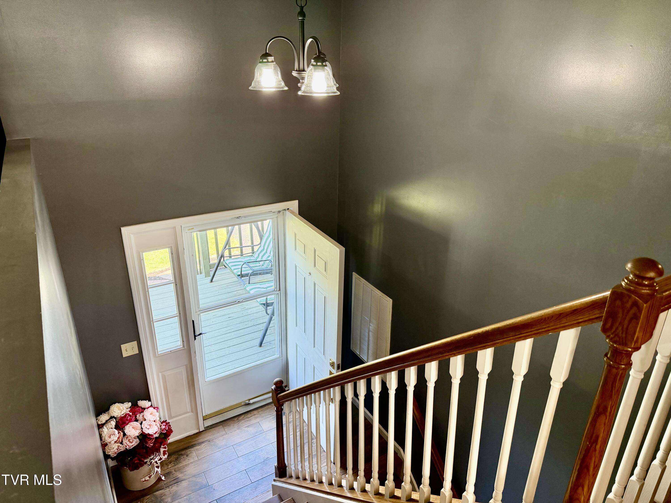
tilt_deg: -24.6
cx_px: 336
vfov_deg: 56.8
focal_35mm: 24
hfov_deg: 71.6
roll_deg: -1.5
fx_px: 465
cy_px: 252
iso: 200
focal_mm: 6.76
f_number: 1.78
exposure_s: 1/120
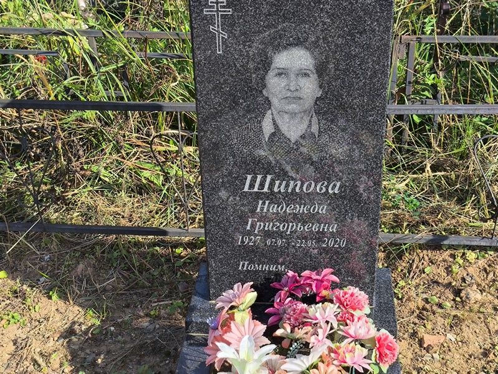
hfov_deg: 38.2
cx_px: 249
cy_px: 187
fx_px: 720
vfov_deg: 29.1
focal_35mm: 50
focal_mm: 4.71
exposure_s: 1/927
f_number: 1.7
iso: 50
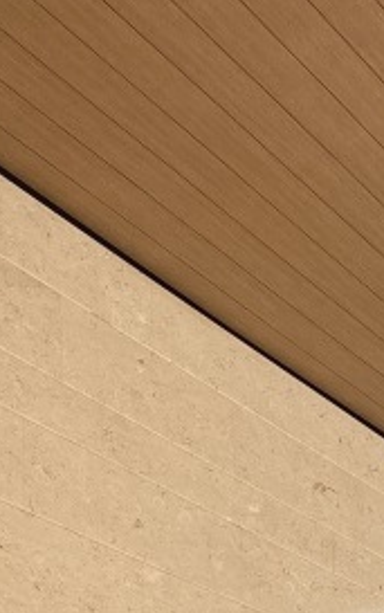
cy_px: 988
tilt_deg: +2.7
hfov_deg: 12.8
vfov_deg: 17.8
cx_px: -9
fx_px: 1689
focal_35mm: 101
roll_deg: +1.1
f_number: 1.6
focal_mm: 5.96
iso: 50
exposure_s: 1/390
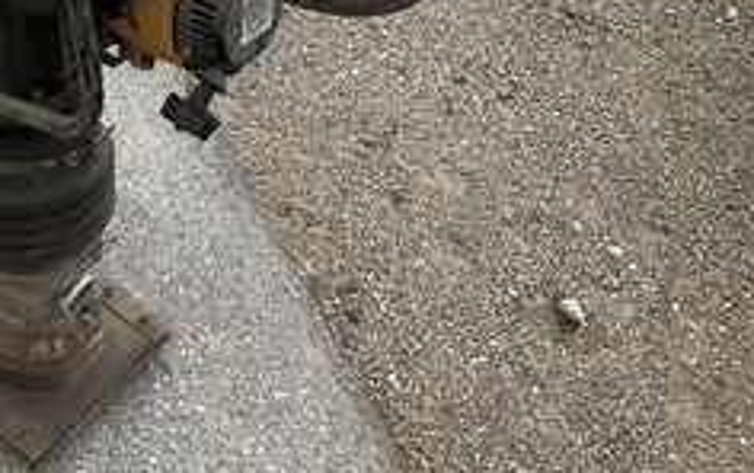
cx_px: 128
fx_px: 1070
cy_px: 35
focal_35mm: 52
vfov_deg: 24.1
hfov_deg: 37.2
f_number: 1.8
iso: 25
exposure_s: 1/804
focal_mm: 3
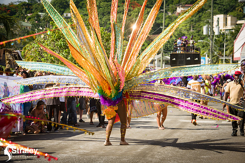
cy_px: 82
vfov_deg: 11.4
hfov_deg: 17.1
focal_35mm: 120
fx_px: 816
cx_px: 122
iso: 100
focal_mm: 120
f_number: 8
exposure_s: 1/200
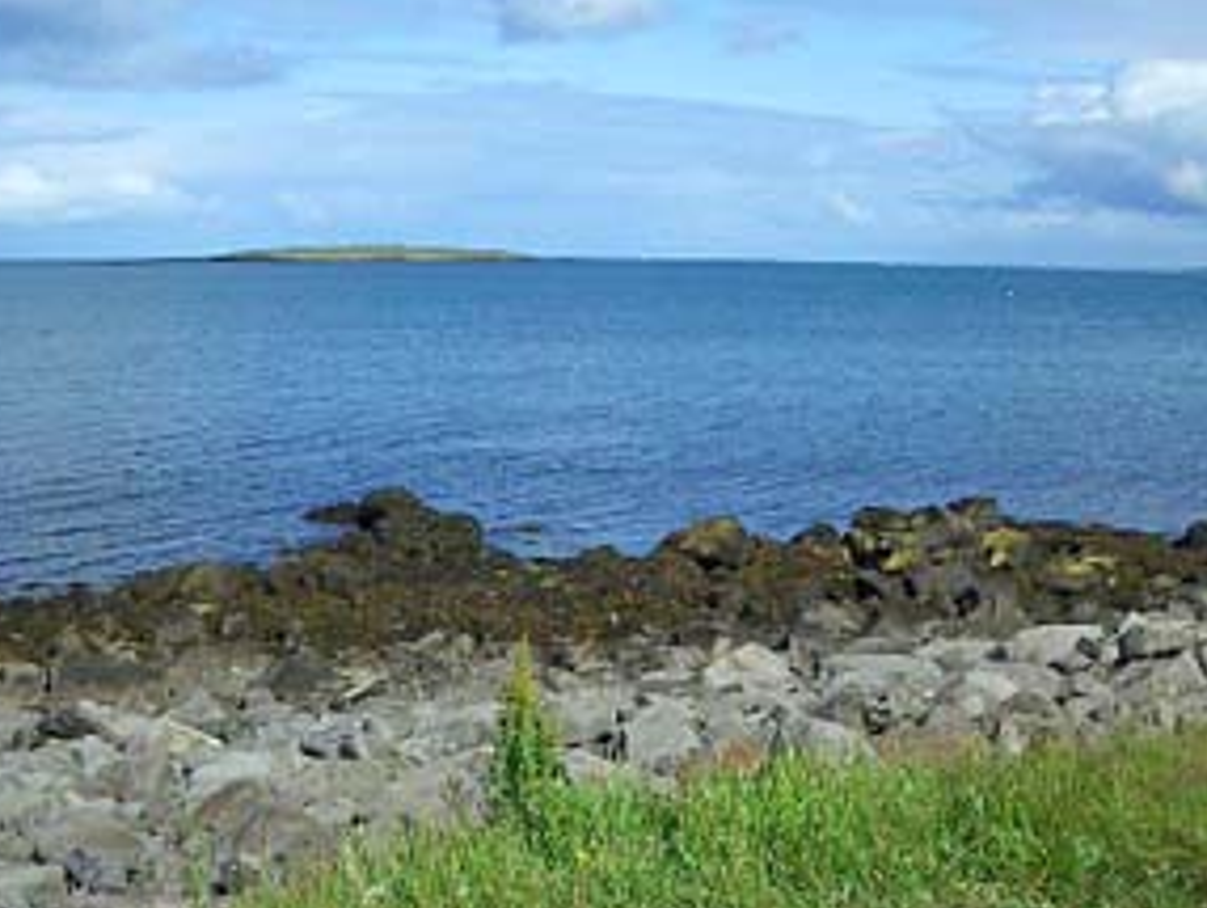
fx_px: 1919
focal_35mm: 55
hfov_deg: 34.9
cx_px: 679
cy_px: 705
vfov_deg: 26.2
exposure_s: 1/640
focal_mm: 5.8
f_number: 4.3
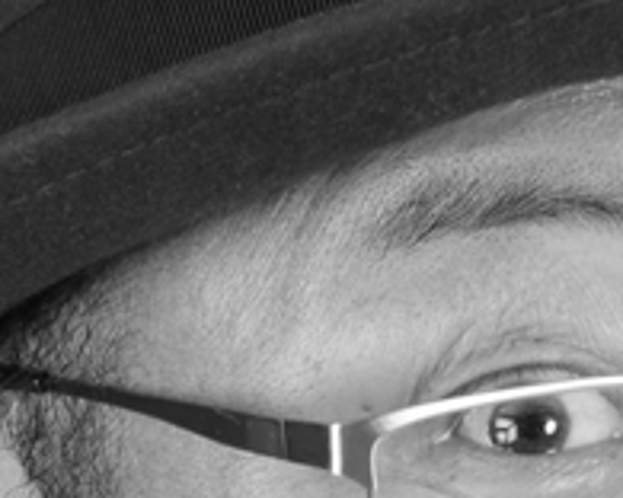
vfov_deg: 2.7
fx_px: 10639
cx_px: 601
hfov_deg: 3.4
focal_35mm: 577
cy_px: 1108
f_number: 18
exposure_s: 1/200
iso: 200
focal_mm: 100
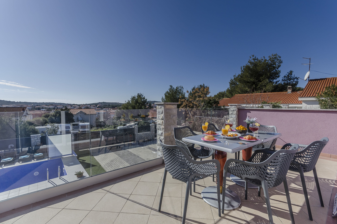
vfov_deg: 77.1
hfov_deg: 100.5
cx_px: 168
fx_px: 140
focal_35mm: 15
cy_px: 112
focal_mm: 10
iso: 100
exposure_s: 1/1000
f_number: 9
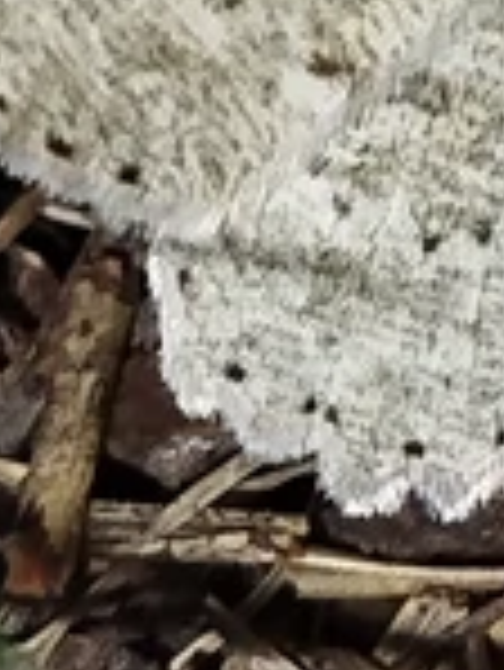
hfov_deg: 5.7
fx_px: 4982
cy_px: 166
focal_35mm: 257
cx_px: 720
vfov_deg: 7.7
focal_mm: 5.31
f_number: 1.7
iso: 125
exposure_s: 1/50
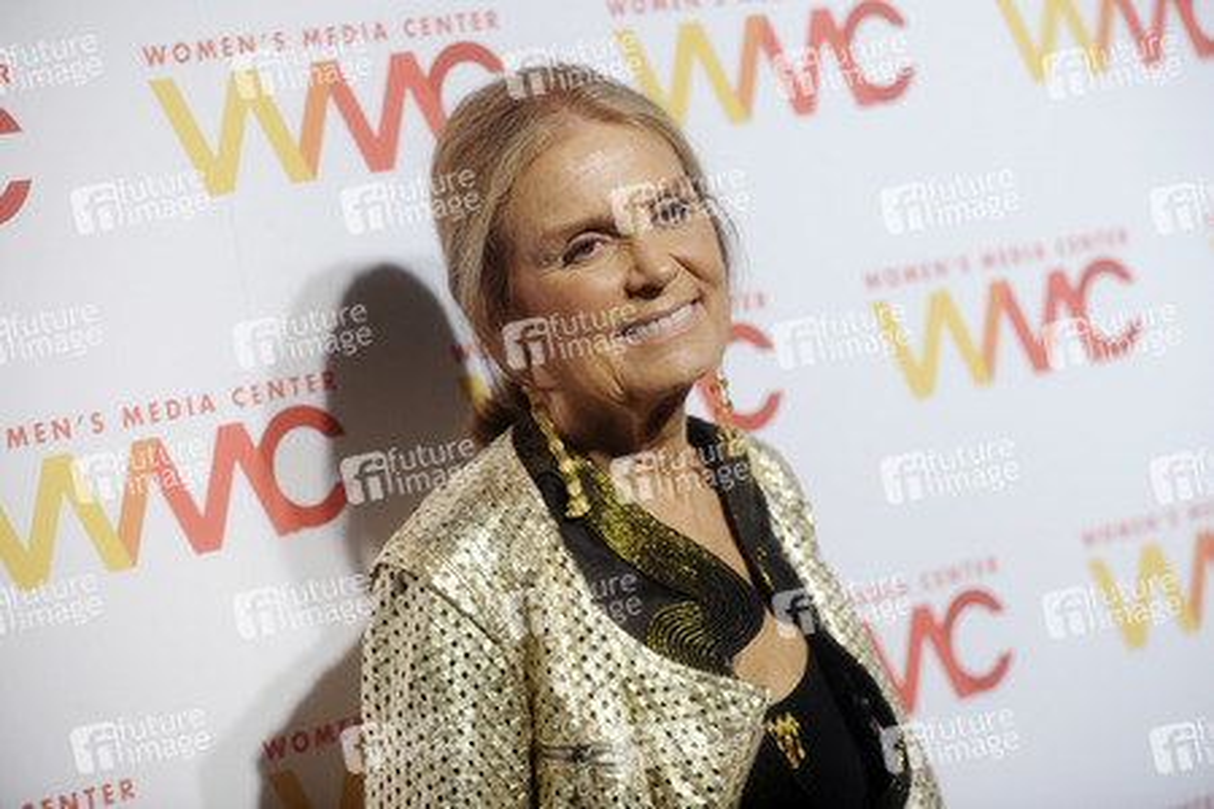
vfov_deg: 14.0
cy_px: 404
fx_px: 3305
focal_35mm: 98
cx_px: 607
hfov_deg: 20.8
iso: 1600
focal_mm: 98
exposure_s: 1/500
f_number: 3.5
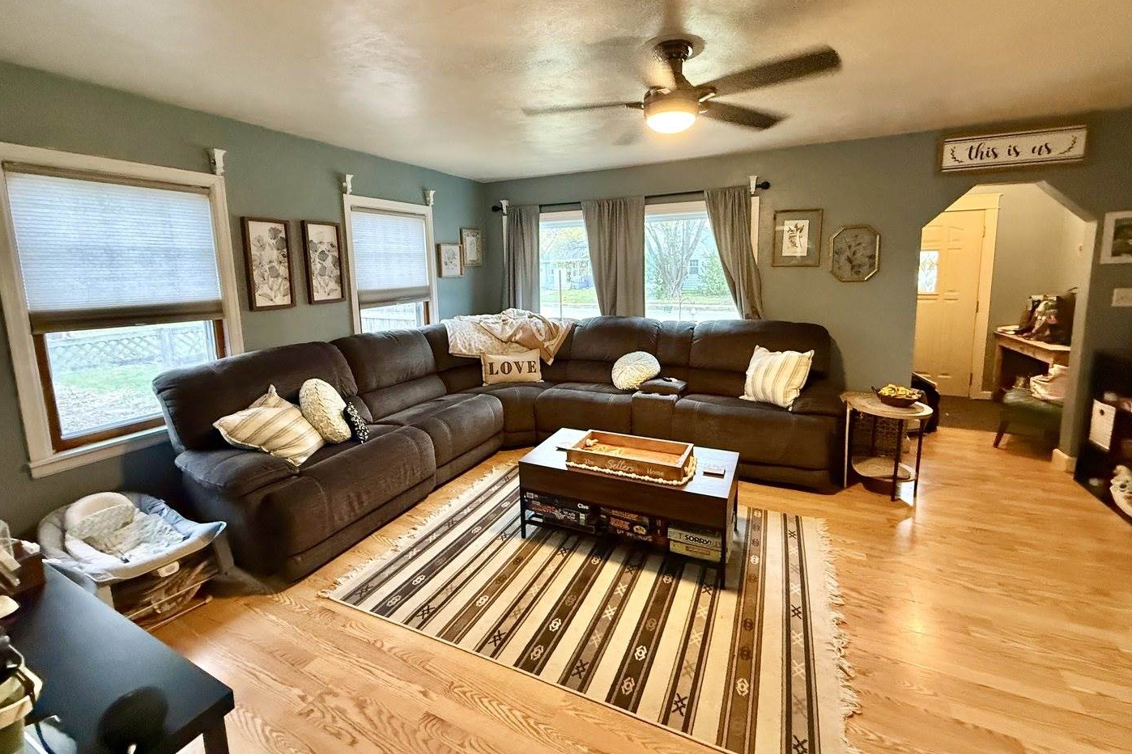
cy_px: 331
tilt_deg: -7.4
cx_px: 578
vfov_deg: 77.0
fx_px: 472
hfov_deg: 100.4
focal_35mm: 15
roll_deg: +1.1
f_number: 2.2
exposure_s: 1/60
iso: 640
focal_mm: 2.22
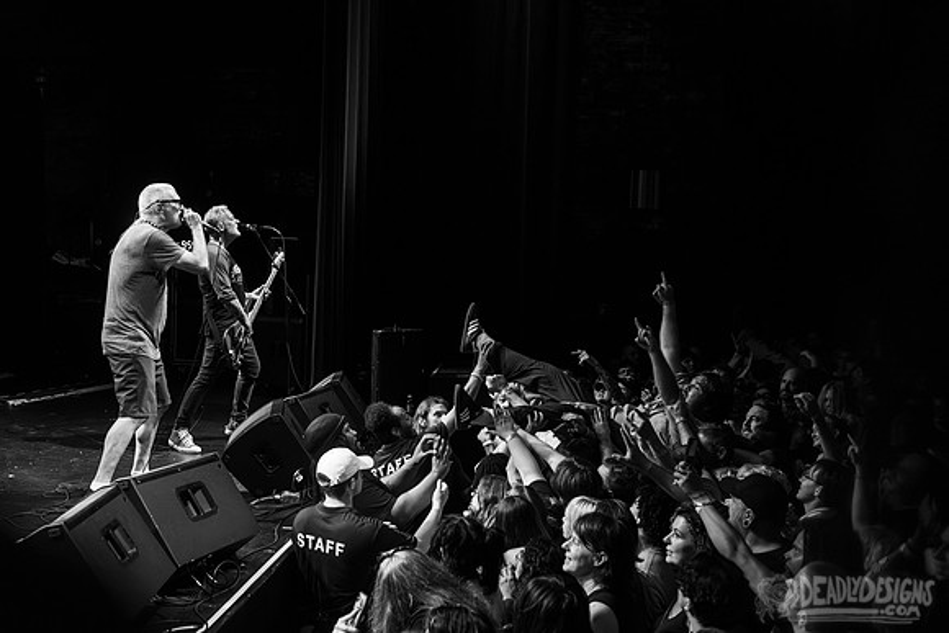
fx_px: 1206
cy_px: 320
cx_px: 415
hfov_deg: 42.9
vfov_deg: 29.4
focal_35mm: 46
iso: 3200
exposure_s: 1/125
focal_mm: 38
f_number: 3.2
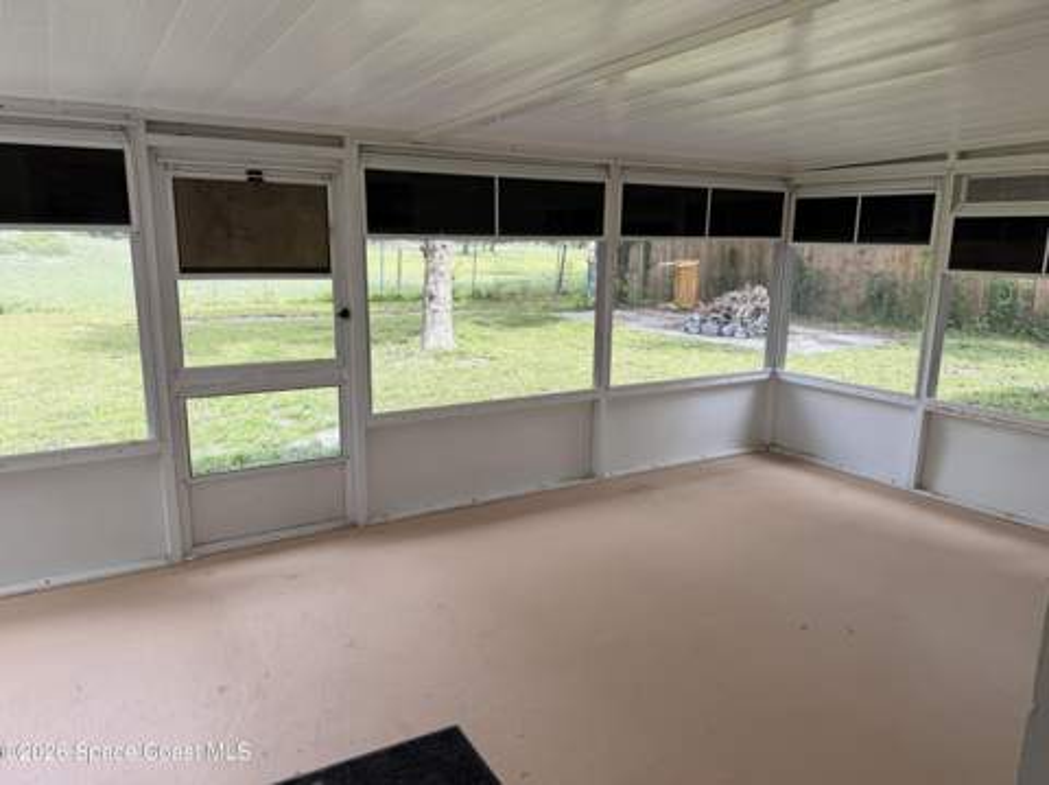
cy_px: 392
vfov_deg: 56.7
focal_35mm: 24
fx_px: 727
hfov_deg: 71.7
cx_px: 524
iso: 80
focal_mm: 6.76
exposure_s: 1/426
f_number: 1.78
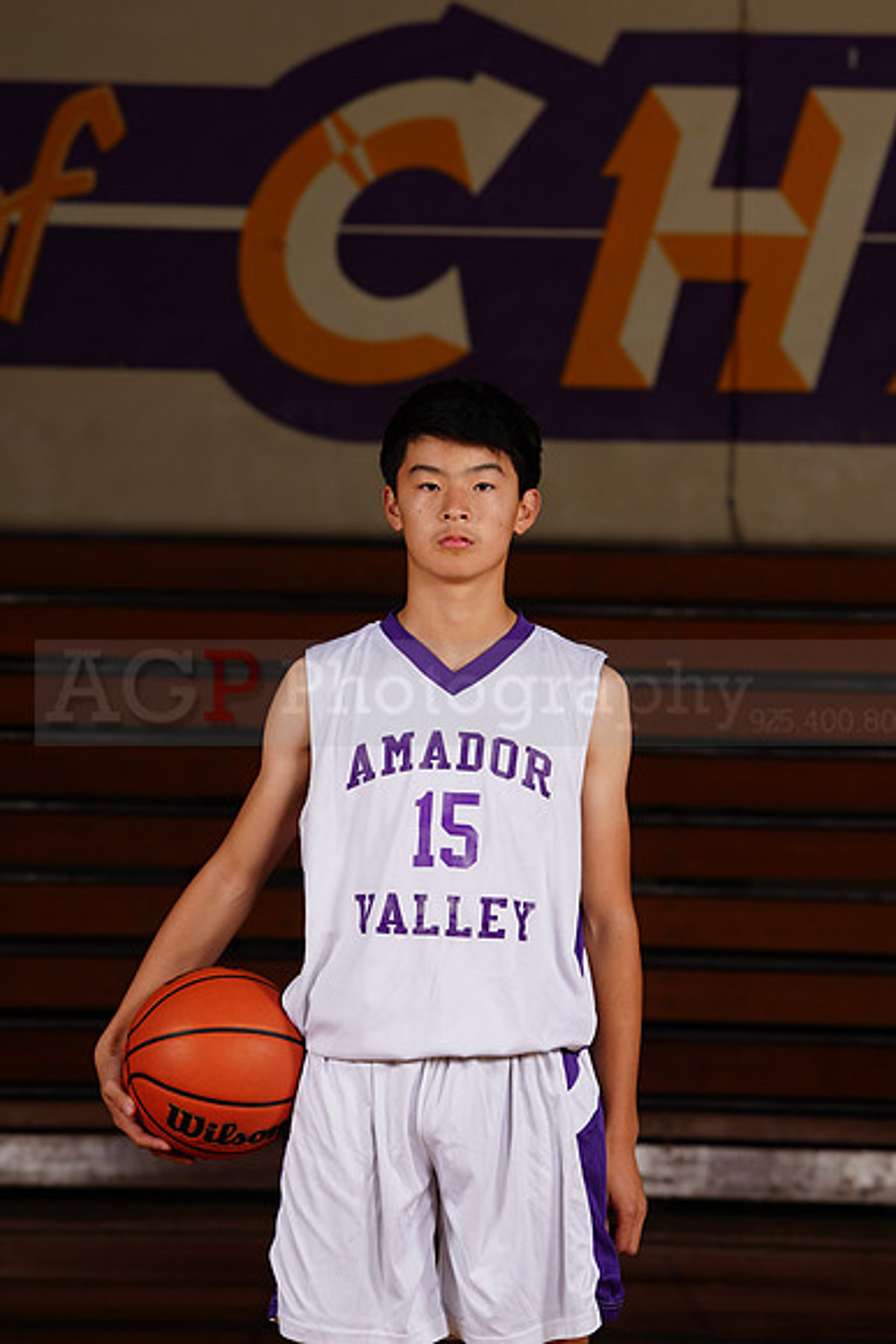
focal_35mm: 169
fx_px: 6305
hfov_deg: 8.1
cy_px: 672
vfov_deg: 12.2
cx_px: 448
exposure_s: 1/200
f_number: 9
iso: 200
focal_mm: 169
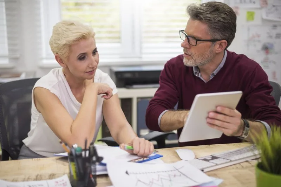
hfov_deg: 39.6
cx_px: 140
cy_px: 94
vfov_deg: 27.0
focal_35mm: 50
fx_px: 390
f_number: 2
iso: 160
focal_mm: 50
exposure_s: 1/125
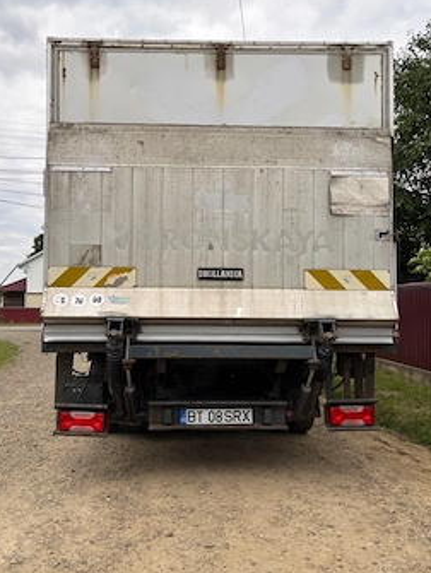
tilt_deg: +2.1
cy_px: 291
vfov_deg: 58.3
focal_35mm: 31
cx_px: 195
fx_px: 514
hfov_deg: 45.5
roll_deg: -0.2
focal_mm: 5.96
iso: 50
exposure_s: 1/517
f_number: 1.6
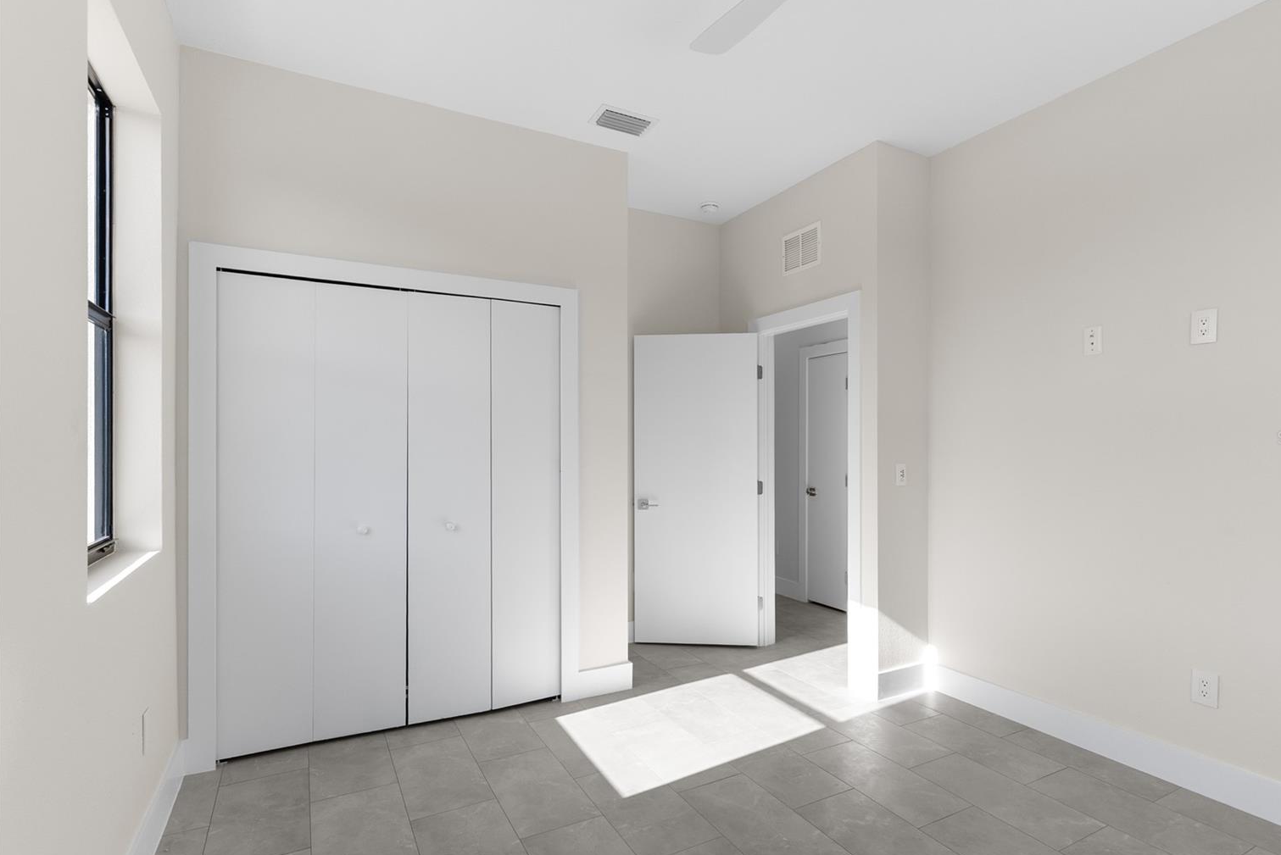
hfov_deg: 89.9
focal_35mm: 18
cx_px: 675
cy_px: 437
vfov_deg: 67.4
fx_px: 641
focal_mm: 17
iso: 400
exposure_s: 1/50
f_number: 8
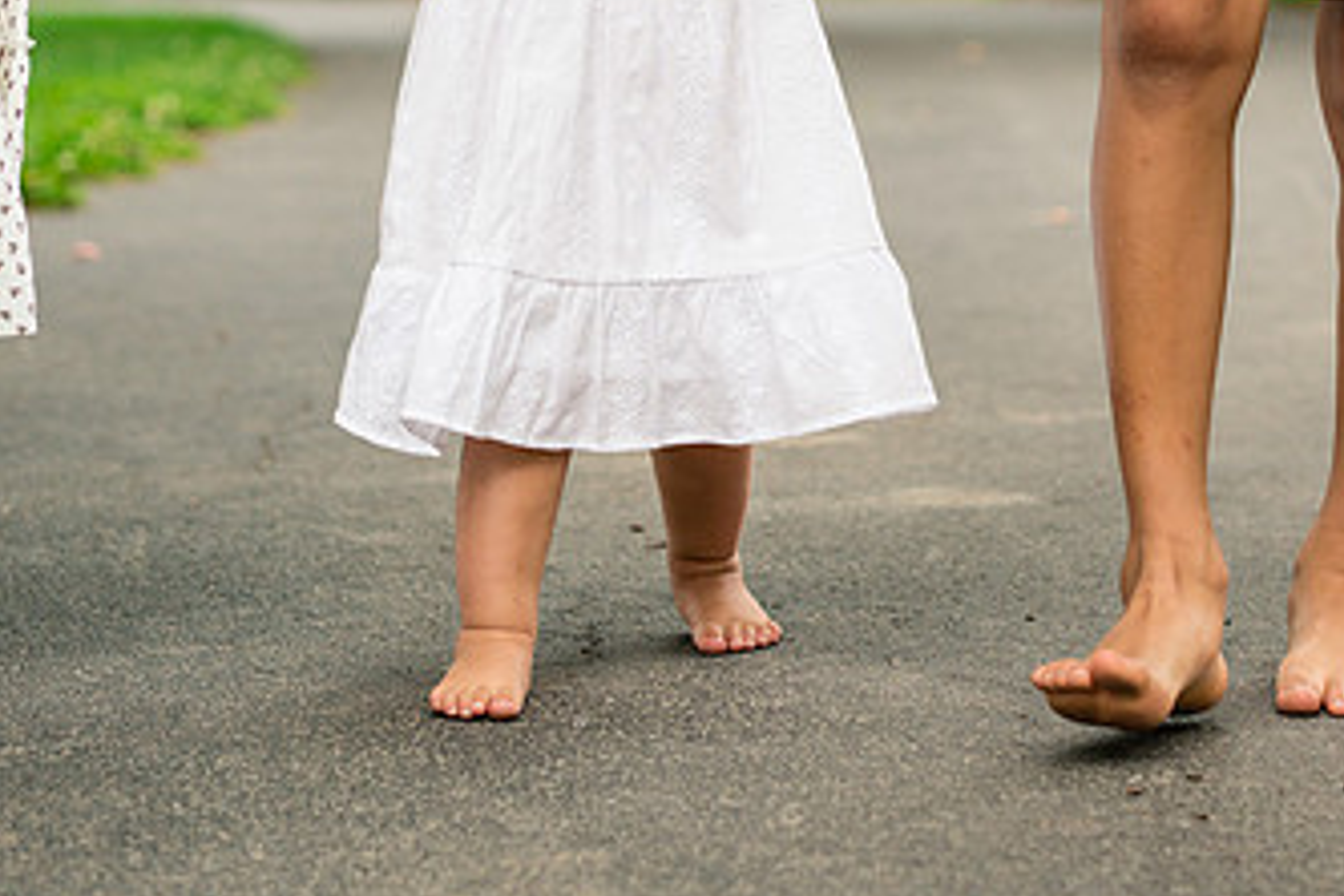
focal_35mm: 148
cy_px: 147
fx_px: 5525
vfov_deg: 9.2
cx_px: 973
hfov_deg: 13.8
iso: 500
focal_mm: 85
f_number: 3.5
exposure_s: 1/500
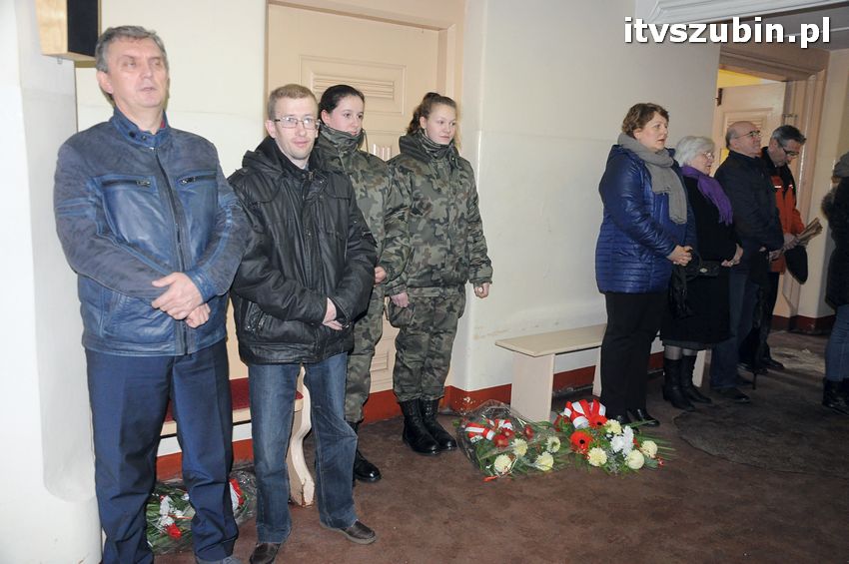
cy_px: 282
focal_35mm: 32
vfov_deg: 41.6
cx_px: 424
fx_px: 742
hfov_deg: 59.5
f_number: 5
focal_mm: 21
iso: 1600
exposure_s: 1/60
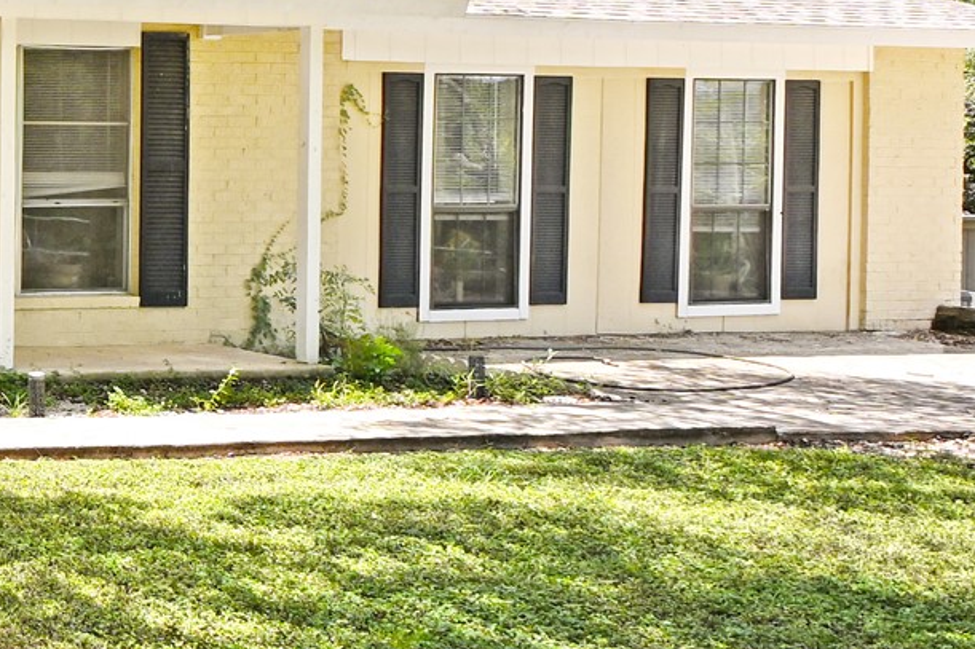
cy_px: 66
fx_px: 1733
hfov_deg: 23.5
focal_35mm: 64
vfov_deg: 20.8
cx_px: -569
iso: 64
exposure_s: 1/125
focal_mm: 12
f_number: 5.6
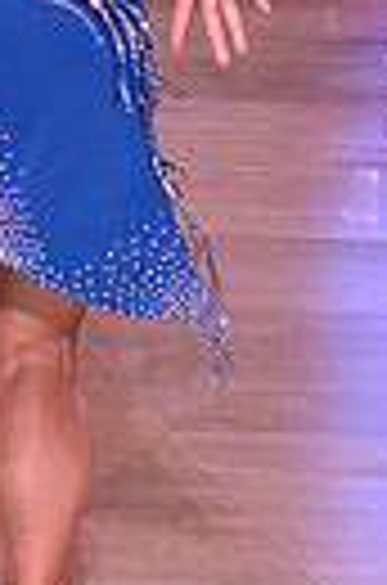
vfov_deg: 7.9
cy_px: -207
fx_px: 4198
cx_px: -340
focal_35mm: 259
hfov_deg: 5.2
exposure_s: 1/250
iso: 2000
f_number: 5.6
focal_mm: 58
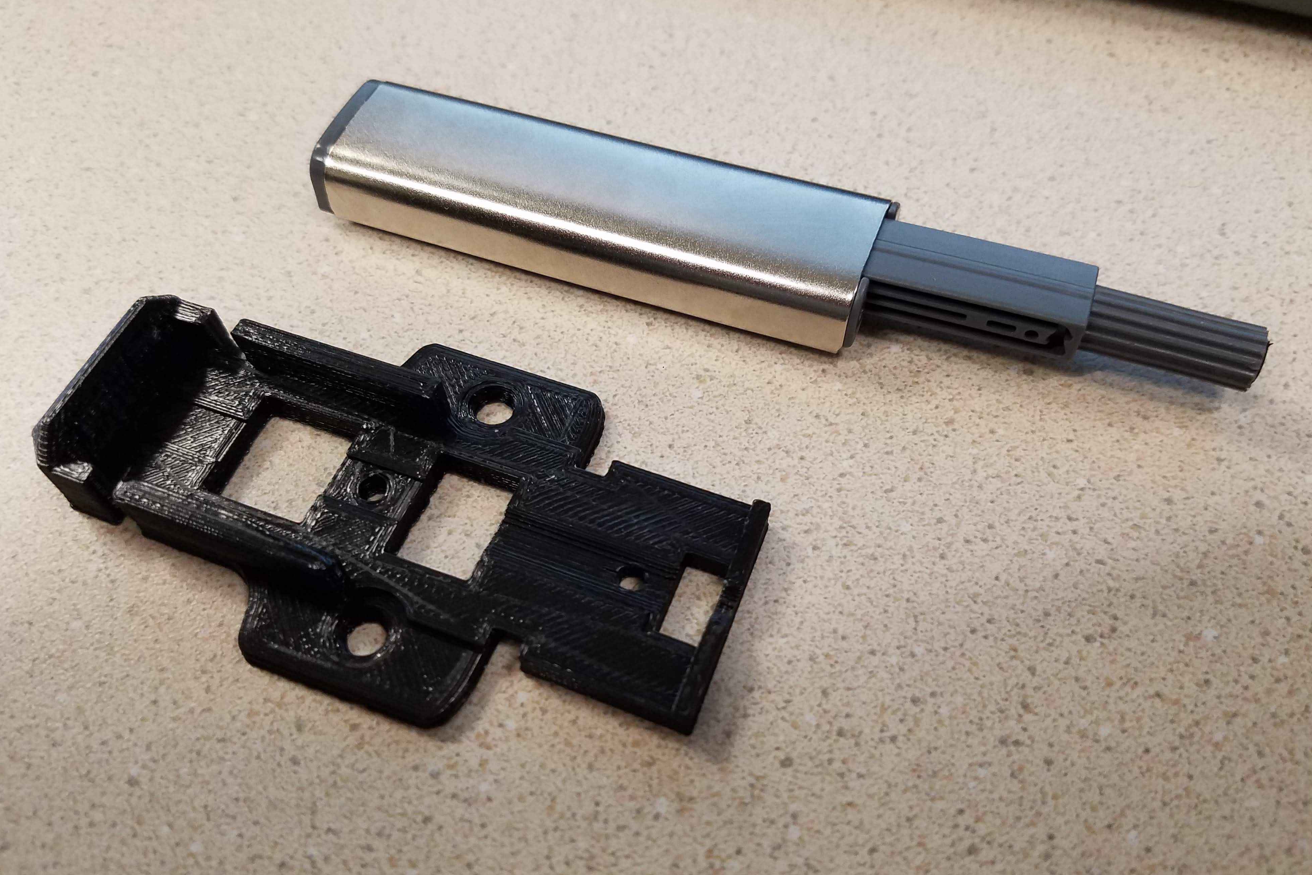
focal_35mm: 28
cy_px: 463
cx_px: 640
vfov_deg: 46.4
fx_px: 1020
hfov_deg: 65.5
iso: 125
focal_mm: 4.2
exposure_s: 1/40
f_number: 1.7
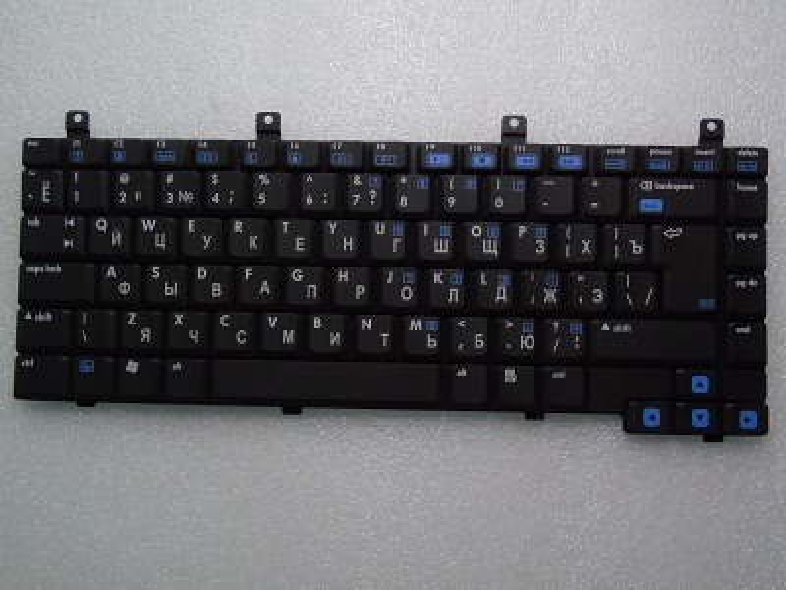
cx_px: 393
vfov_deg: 48.2
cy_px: 295
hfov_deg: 61.7
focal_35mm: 29
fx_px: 658
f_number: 6.4
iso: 400
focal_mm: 5.2
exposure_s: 1/50
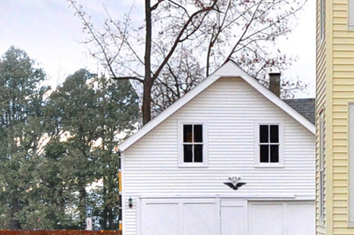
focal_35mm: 122
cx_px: 703
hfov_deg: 14.2
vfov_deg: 11.1
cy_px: -21
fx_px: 1198
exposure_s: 1/500
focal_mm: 20
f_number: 8
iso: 640
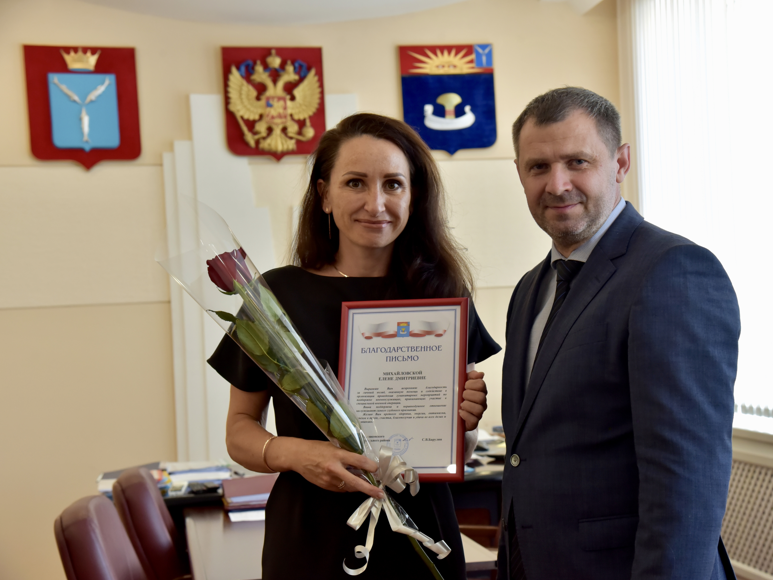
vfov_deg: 24.4
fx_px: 1340
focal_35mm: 60
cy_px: 292
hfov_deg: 32.1
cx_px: 437
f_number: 7.1
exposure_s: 1/200
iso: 2000
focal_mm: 55
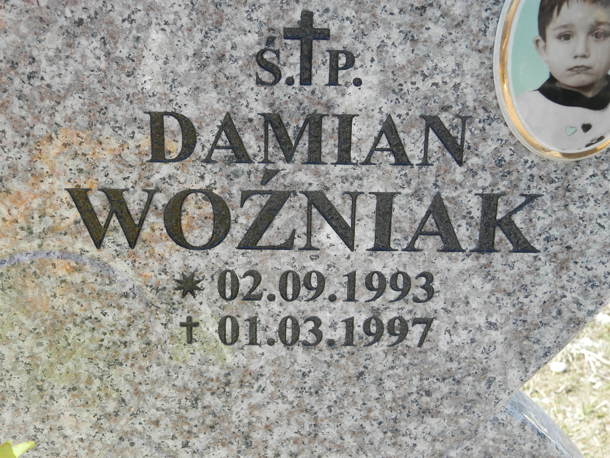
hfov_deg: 34.9
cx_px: 305
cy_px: 229
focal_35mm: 55
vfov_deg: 26.6
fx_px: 969
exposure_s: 1/160
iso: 80
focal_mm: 9.9
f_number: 3.8
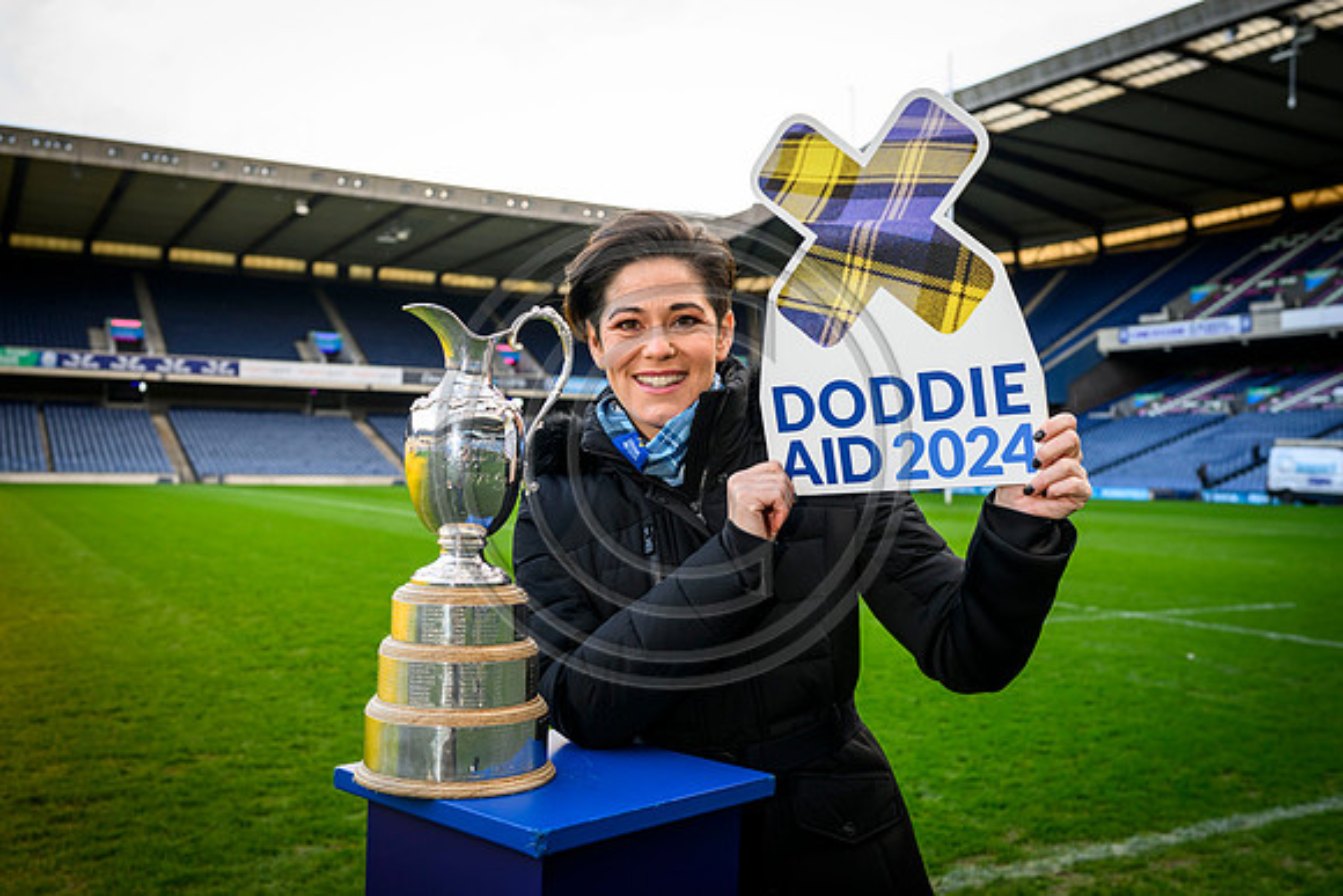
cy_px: 448
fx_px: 1306
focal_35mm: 35
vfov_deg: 37.9
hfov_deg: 54.4
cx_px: 672
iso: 320
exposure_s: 1/160
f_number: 4.5
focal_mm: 35
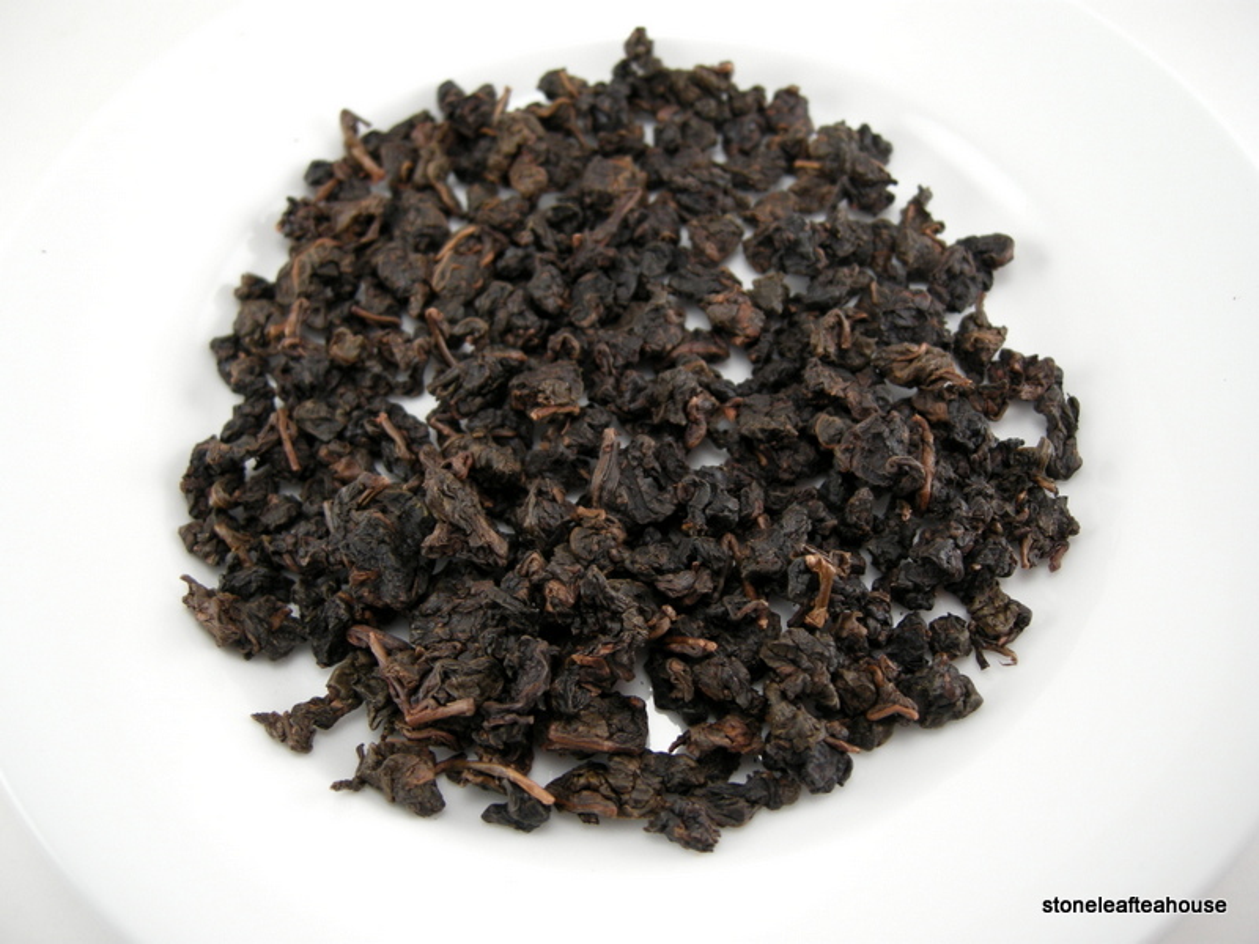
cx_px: 630
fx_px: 1273
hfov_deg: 52.6
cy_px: 472
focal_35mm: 35
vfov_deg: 40.7
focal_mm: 7.5
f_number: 2.7
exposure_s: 1/59.6
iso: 91
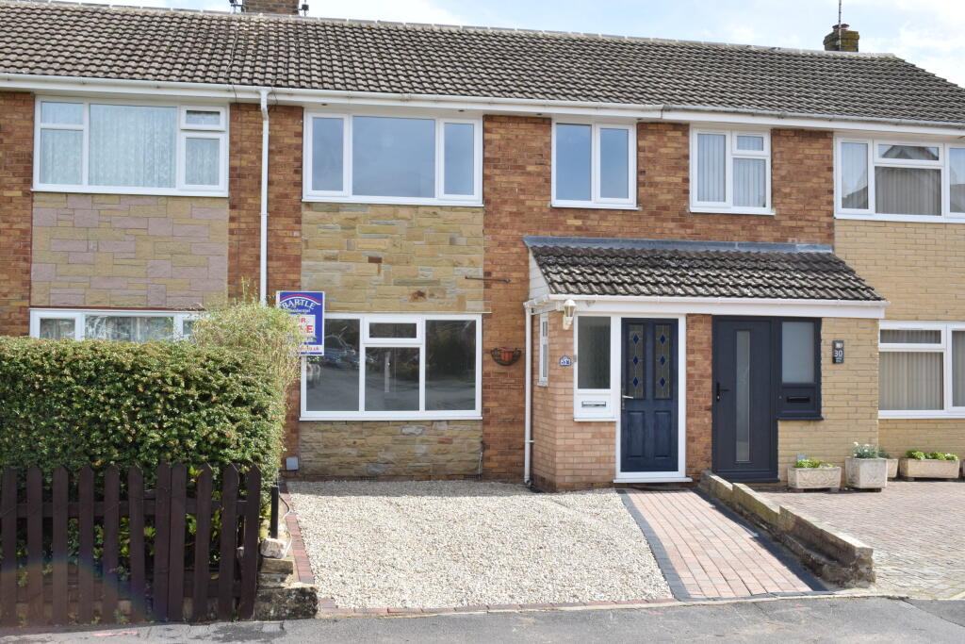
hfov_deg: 47.9
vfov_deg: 33.0
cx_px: 482
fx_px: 1086
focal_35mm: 40
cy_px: 322
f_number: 20
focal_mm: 27
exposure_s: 1/250
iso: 800
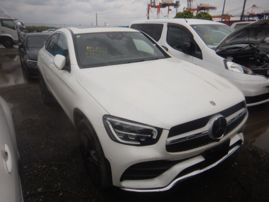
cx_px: 134
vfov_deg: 56.8
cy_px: 101
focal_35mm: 24
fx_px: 187
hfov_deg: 71.6
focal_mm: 4.3
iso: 125
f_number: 2.8
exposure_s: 1/125
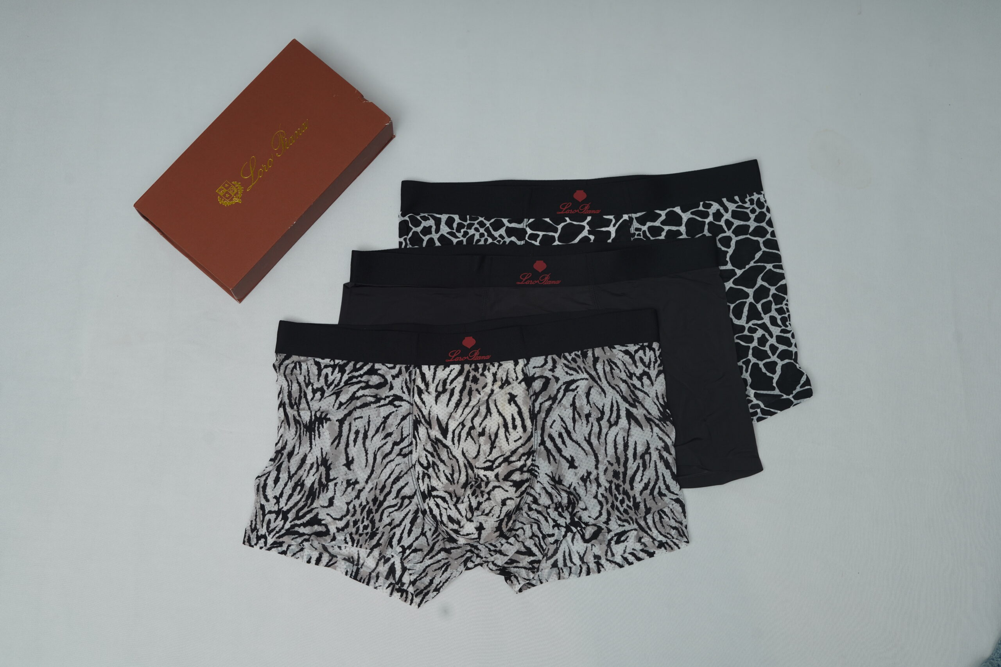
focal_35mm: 50
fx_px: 1390
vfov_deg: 27.0
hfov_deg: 39.6
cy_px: 334
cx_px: 500
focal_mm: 50
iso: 320
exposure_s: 1/200
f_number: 6.3
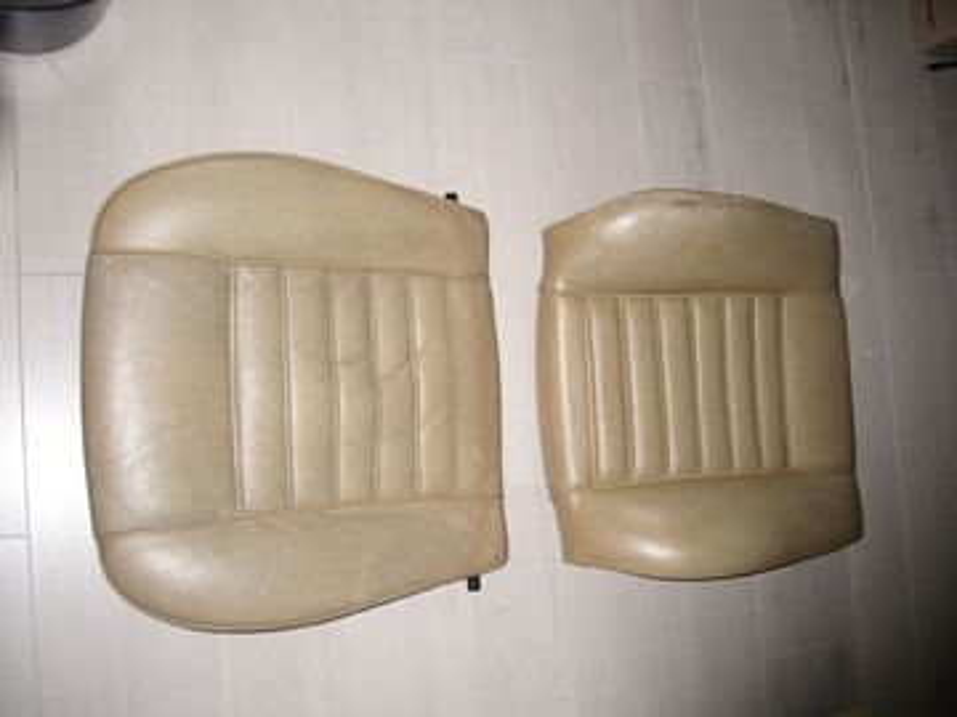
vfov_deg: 40.7
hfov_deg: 52.6
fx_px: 968
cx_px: 478
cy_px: 358
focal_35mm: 35
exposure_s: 1/40
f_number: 2.6
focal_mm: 5.8
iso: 160
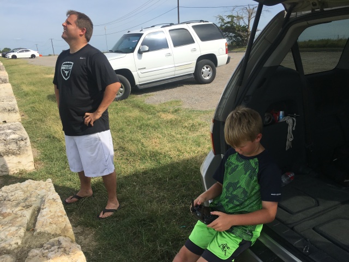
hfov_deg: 61.7
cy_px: 131
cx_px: 174
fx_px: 292
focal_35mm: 29
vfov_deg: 48.2
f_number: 2.2
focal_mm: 4.15
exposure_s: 1/1425
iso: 25
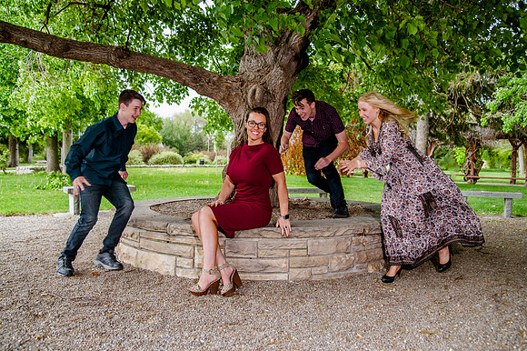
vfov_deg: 41.3
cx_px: 254
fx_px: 466
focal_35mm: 32
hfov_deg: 59.0
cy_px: 175
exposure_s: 1/250
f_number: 4
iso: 1000
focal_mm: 30
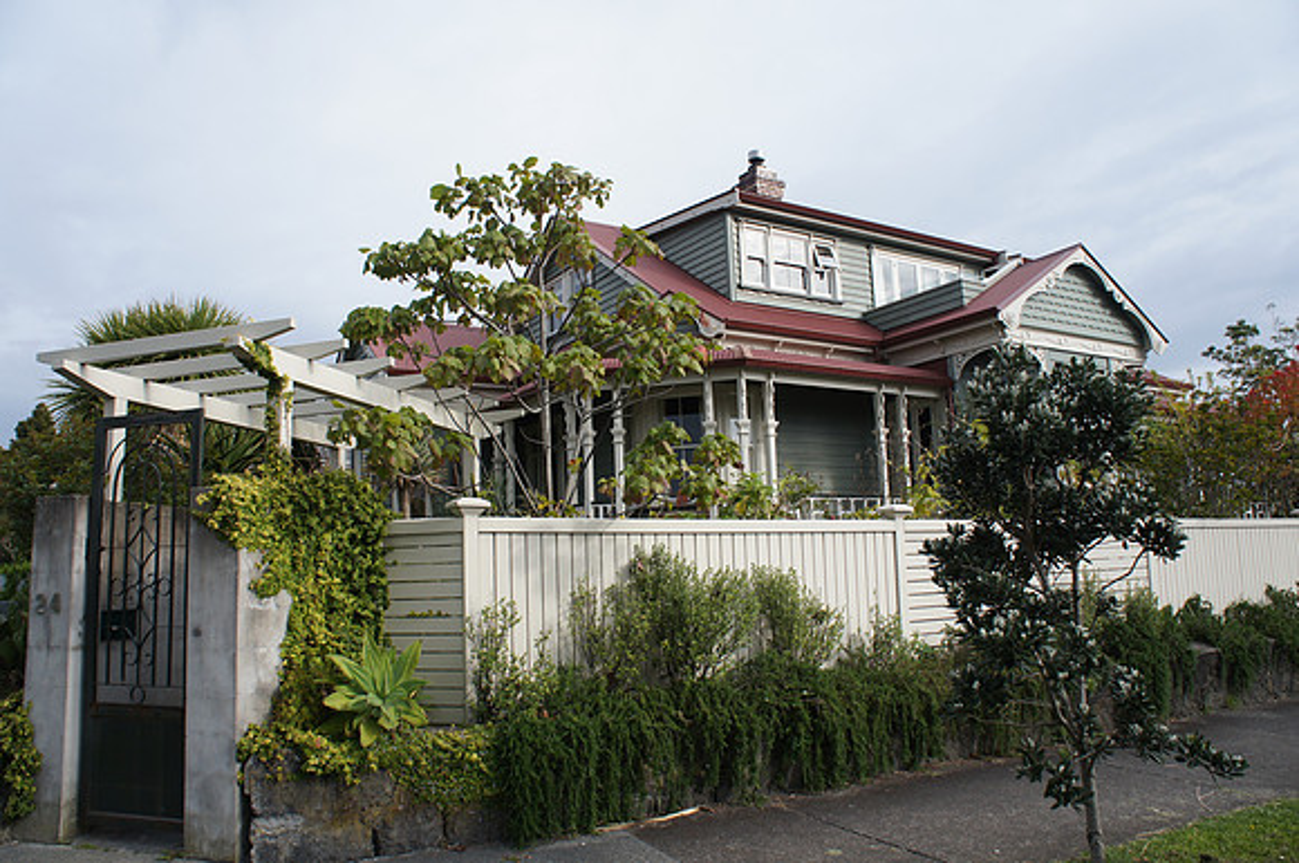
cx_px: 650
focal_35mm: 27
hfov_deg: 67.5
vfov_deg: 47.8
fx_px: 973
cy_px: 432
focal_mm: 18
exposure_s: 1/400
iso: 200
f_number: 6.3
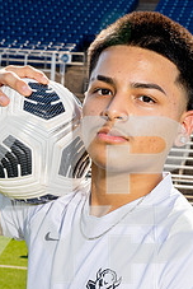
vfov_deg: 20.3
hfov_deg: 13.9
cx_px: 94
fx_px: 794
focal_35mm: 99
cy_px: 246
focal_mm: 50
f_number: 11
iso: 320
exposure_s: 1/250
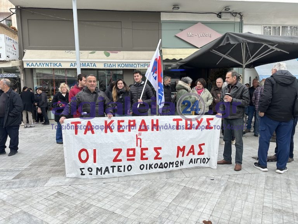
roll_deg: +2.5
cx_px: 149
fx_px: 207
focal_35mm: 24
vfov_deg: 56.8
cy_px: 112
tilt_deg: -4.9
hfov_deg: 71.6
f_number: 1.78
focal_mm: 6.86
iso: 80
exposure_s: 1/910
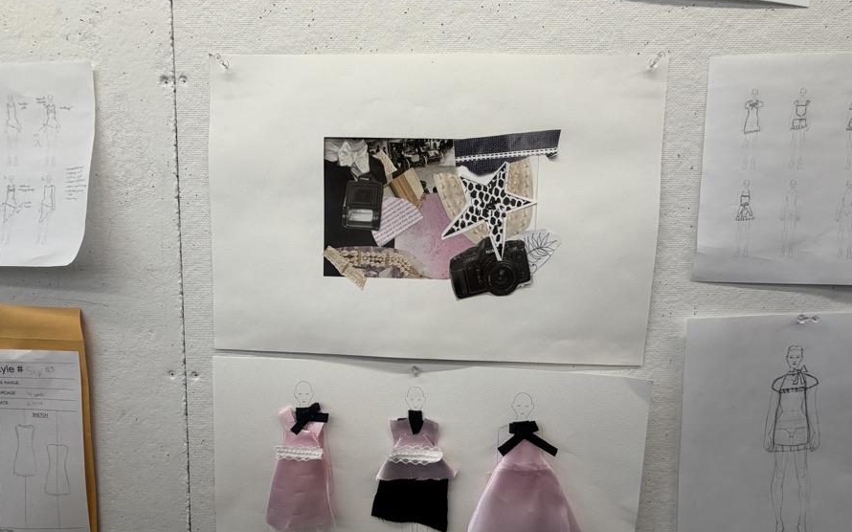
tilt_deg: -4.6
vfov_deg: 74.2
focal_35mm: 15
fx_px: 348
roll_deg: -0.3
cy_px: 310
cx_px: 425
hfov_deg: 101.5
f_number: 2.2
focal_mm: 2.22
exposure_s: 1/120
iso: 64
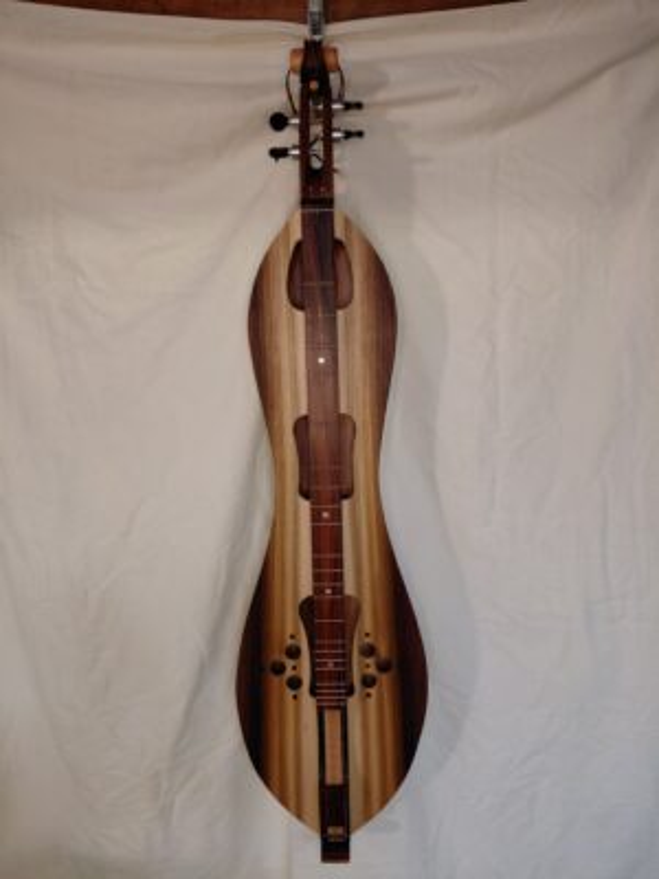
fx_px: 635
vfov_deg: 69.4
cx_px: 330
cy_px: 440
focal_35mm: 25
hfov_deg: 54.9
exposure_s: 1/60
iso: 125
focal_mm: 4.69
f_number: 1.8
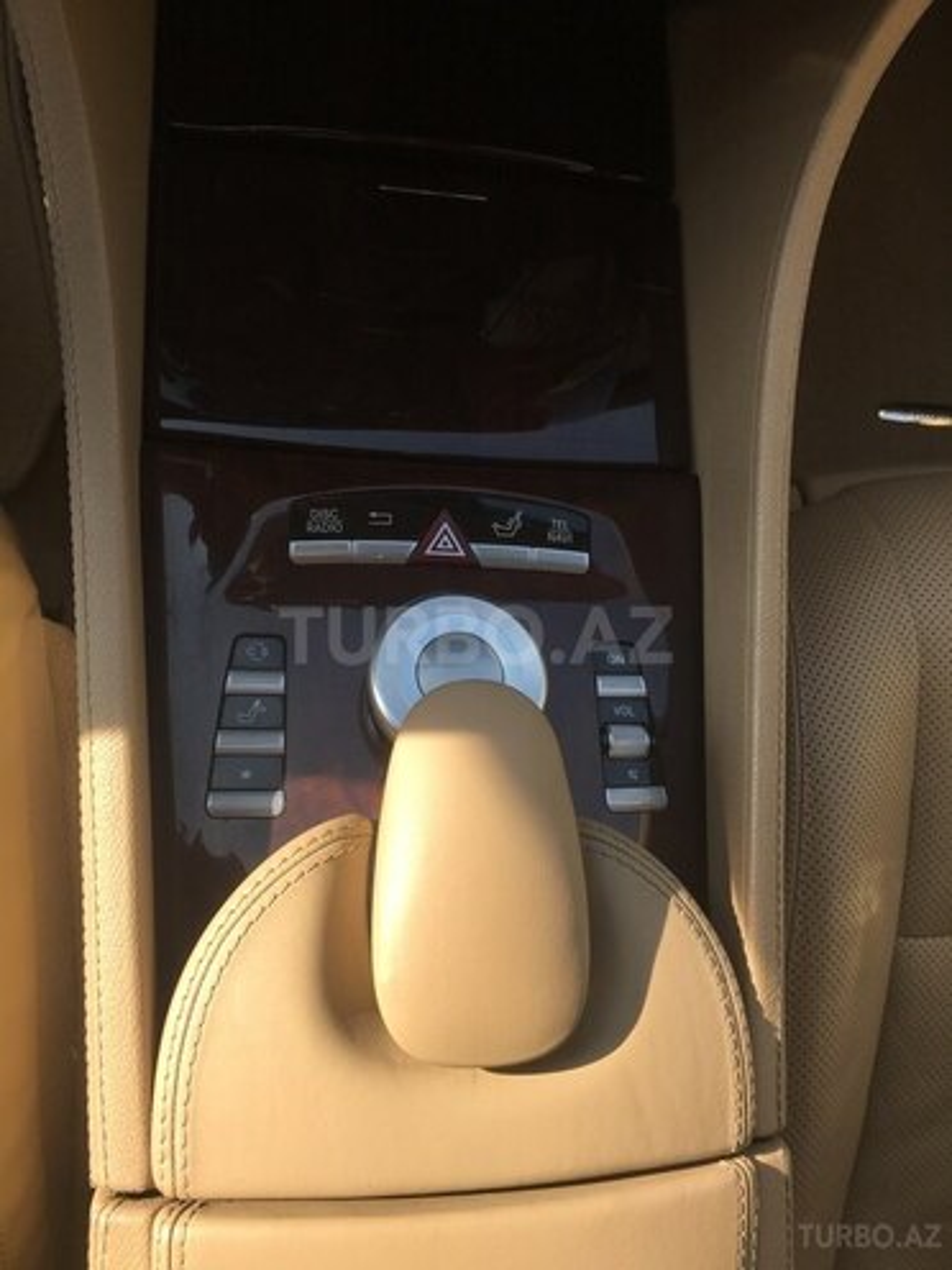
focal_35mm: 29
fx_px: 1063
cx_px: 476
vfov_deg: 61.7
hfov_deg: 48.2
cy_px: 635
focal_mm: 4.15
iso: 25
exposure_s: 1/425
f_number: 2.2
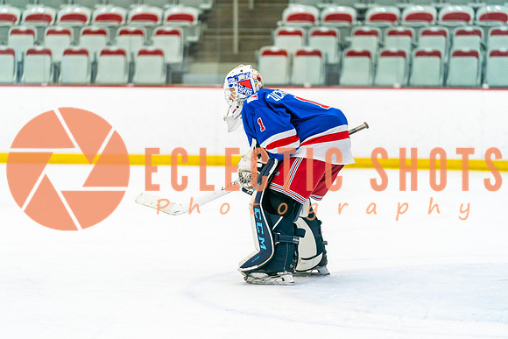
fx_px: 2120
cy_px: 170
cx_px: 254
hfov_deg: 13.7
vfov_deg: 9.1
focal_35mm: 150
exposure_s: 1/1000
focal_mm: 148
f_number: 2.8
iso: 3200
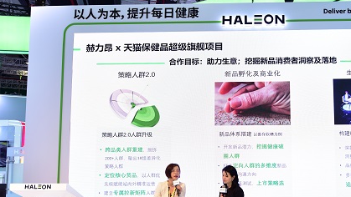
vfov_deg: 38.2
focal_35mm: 30
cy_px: 143
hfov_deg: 62.3
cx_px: 241
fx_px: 279
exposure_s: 1/100
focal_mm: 20
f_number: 3.5
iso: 250
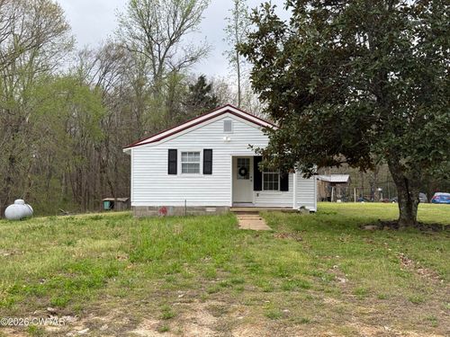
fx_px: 624
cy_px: 168
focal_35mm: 48
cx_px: 225
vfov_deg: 30.3
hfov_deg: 39.7
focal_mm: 6.76
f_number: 1.78
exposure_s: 1/699
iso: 64
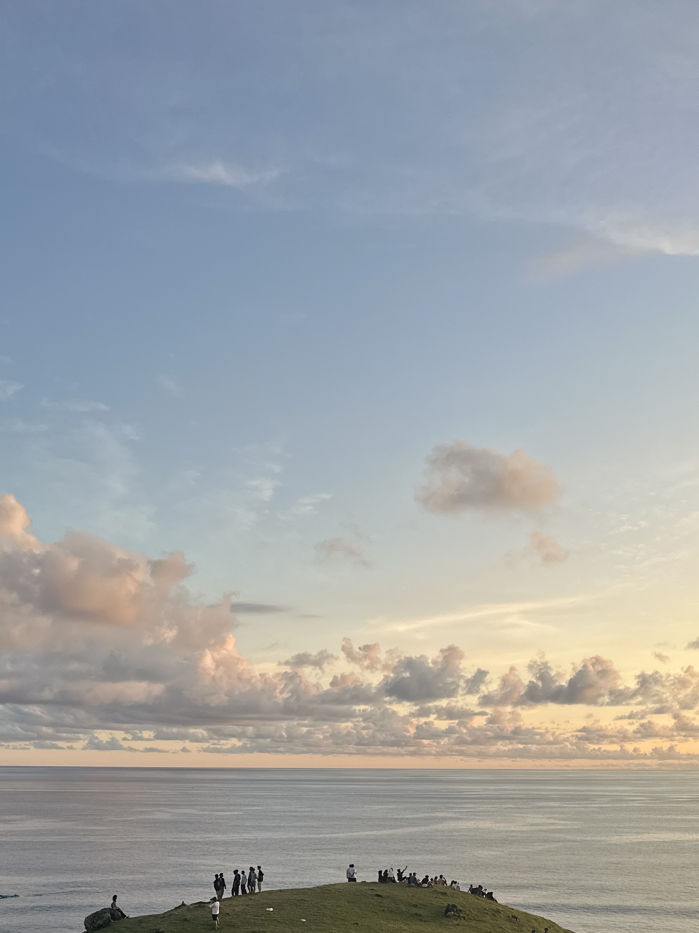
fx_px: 1185
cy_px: 812
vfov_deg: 40.2
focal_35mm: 44
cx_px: 377
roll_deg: -0.4
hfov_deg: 32.9
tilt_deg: -1.8
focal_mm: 6.86
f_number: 1.78
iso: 80
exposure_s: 1/779
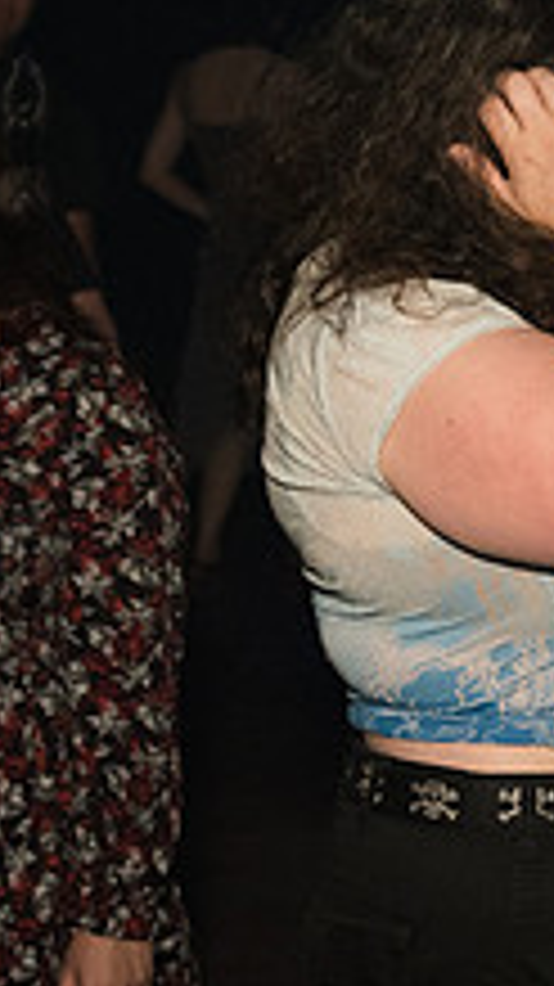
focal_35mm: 87
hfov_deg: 12.5
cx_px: 1029
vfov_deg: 24.5
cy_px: 458
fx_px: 2275
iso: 3200
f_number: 3.5
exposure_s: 1/250
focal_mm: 24
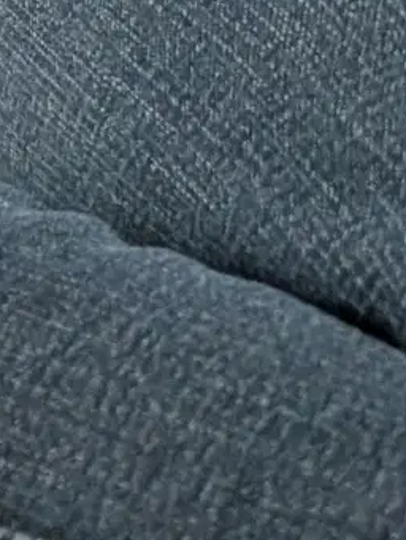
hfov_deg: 7.2
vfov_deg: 10.8
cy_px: -73
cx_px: -885
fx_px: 2808
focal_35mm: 180
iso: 1530
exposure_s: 1/120
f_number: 1.68
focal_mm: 6.9
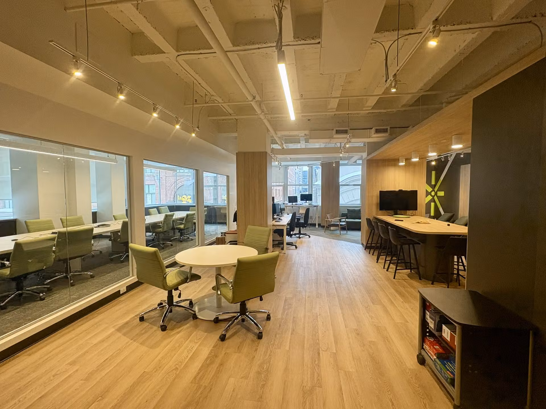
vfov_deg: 85.7
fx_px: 221
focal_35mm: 14
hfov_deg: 102.1
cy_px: 204
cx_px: 273
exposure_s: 1/120
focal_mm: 2.22
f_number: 2.2
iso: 160
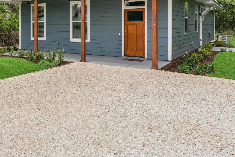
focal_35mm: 39
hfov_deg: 46.4
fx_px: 255
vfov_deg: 33.1
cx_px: 41
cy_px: 29
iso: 250
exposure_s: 1/320
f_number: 8
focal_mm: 19
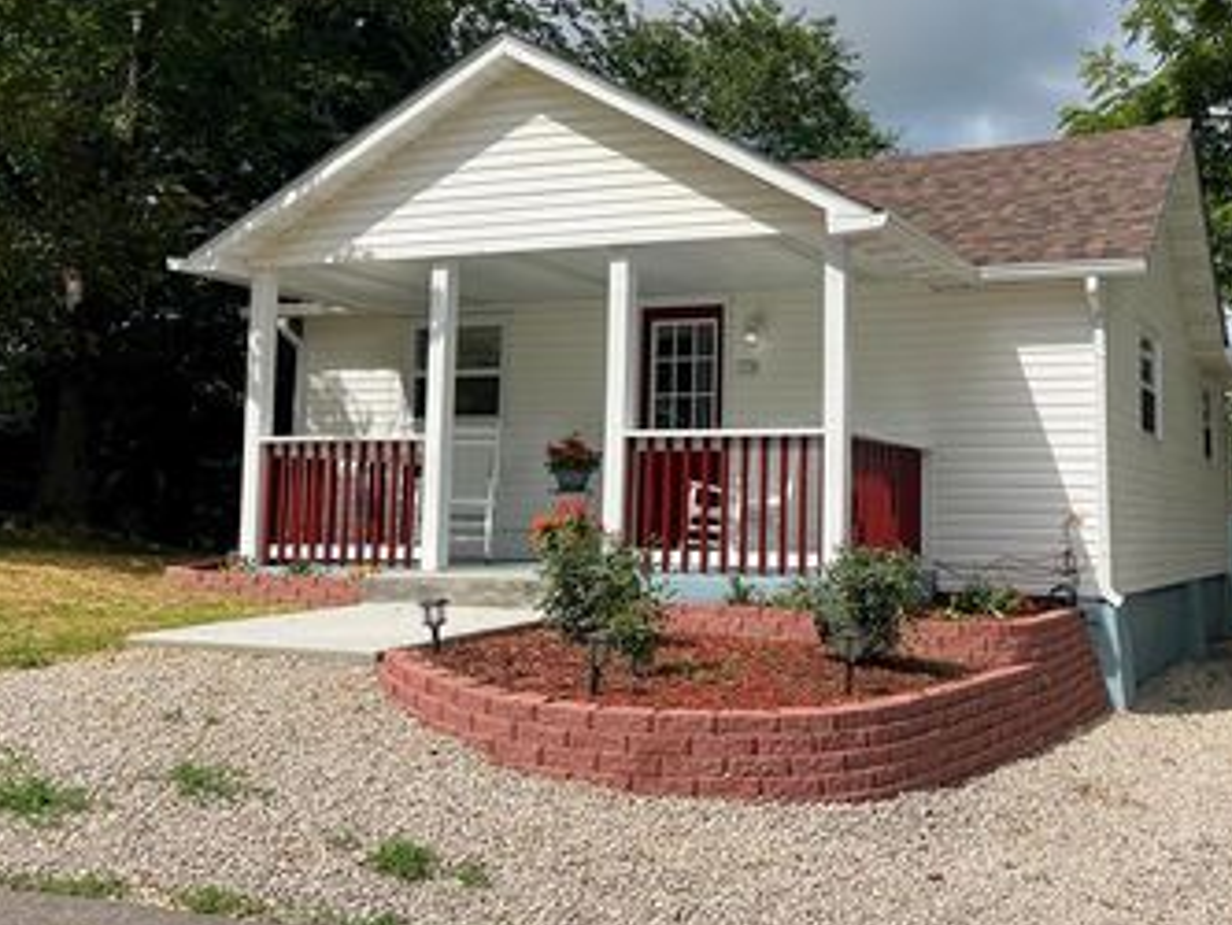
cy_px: 394
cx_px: 847
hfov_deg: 46.9
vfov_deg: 36.8
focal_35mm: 39
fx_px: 1389
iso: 50
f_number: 1.5
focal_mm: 5.7
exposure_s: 1/6993
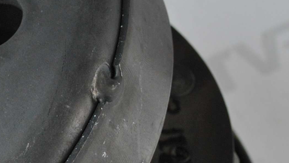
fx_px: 1479
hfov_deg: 11.0
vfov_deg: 6.3
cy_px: 197
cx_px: -35
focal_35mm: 193
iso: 200
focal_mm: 34
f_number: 6.3
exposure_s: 1/25
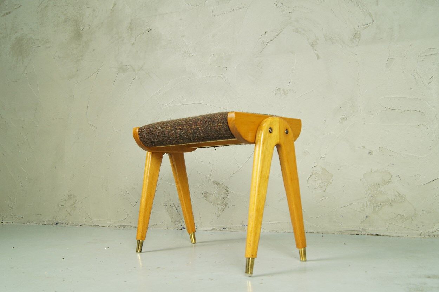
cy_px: 146
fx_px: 439
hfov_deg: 53.2
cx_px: 220
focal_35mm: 36
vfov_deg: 36.8
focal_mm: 24
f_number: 5.6
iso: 400
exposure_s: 1/25
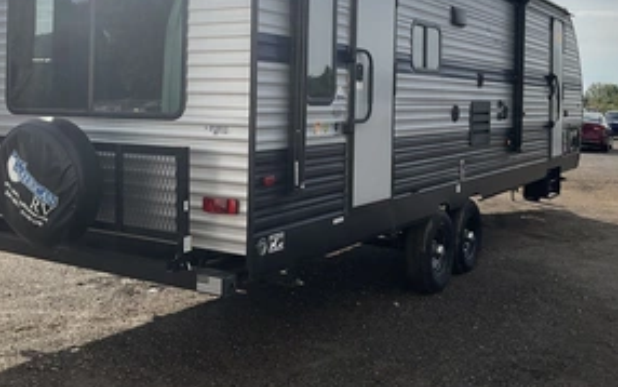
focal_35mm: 43
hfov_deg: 46.1
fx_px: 725
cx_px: 268
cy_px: 86
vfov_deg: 29.3
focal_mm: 3
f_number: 1.8
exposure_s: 1/3322
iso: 25
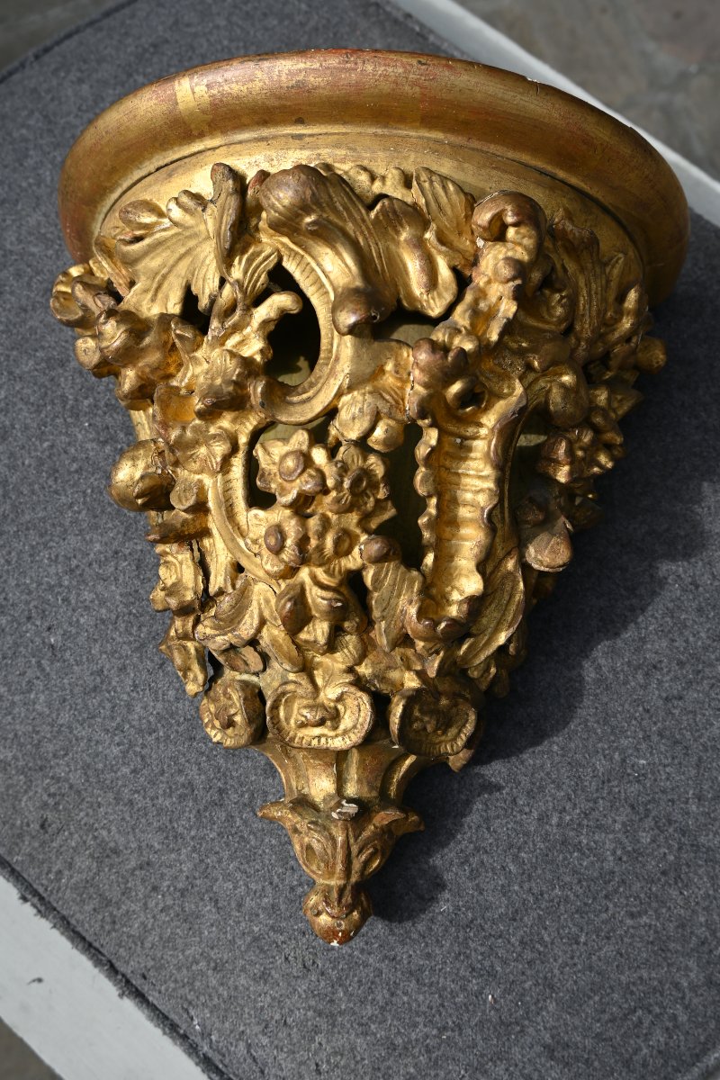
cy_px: 540
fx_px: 1170
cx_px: 360
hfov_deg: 34.2
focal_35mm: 39
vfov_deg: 49.6
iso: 100
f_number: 5.6
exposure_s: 1/250
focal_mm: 26
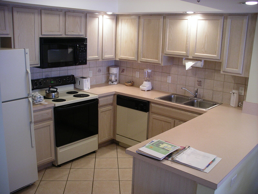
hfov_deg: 50.1
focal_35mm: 37
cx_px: 129
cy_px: 97
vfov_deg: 38.7
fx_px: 276
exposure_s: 1/37
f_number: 2.8
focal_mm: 7.8
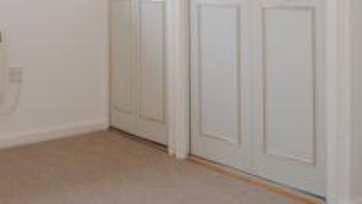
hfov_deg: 34.3
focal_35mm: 60
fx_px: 576
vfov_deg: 18.9
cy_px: -43
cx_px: 97
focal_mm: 18
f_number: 4.5
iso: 100
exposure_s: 1/10
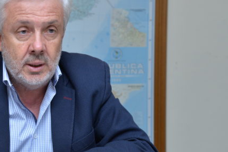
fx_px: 659
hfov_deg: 19.4
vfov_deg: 13.2
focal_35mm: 104
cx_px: 38
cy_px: 81
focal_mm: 58
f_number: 5.6
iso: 800
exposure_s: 1/160
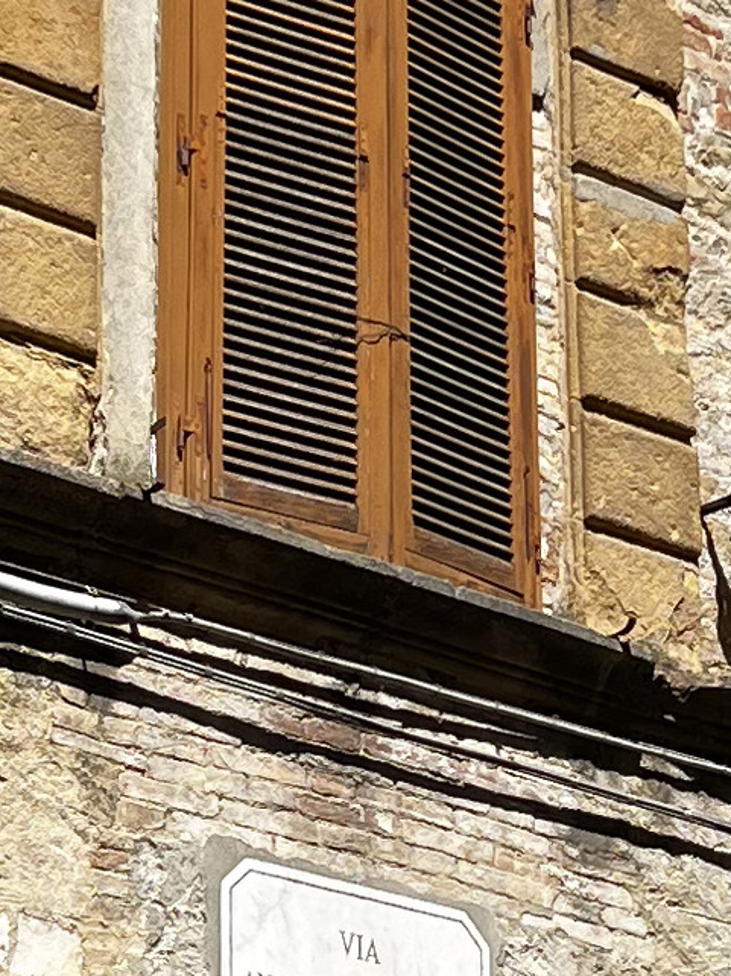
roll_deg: +1.7
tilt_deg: +23.3
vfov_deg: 12.2
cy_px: 604
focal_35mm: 162
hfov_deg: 9.1
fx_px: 4564
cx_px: 538
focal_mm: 5.7
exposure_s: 1/4115
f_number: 1.5
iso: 50
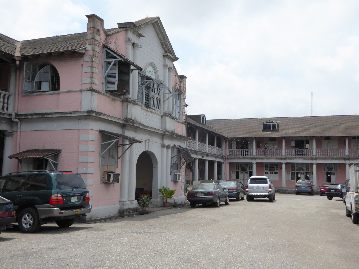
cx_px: 180
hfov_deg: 50.1
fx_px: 384
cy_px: 134
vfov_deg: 38.7
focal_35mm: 37
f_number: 3.7
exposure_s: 1/800
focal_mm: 6.7
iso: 80
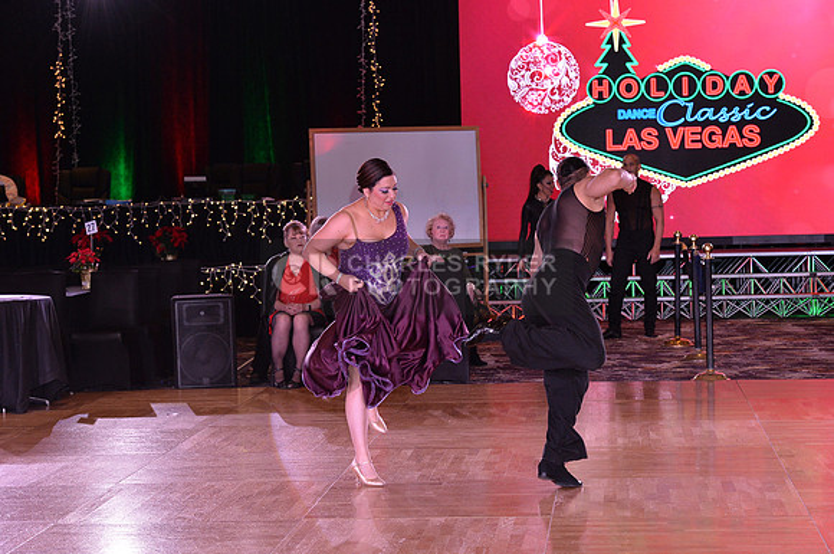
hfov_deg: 22.7
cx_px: 417
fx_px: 2082
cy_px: 277
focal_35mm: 90
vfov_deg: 15.1
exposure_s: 1/250
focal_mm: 90
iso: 2000
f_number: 6.3
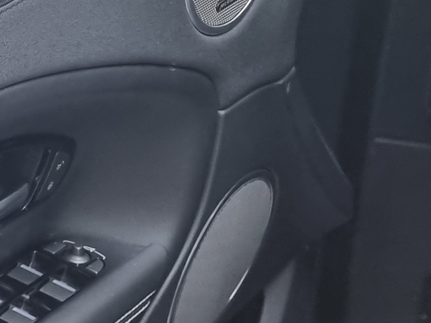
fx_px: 1605
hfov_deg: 13.4
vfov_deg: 11.3
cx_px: -389
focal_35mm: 129
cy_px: -60
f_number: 1.8
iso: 200
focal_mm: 5.4
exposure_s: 1/120
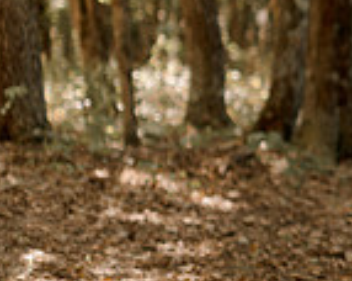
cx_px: 556
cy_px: 157
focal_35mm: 215
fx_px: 2237
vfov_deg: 7.2
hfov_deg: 8.7
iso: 125
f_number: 1.4
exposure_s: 1/320
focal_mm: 50
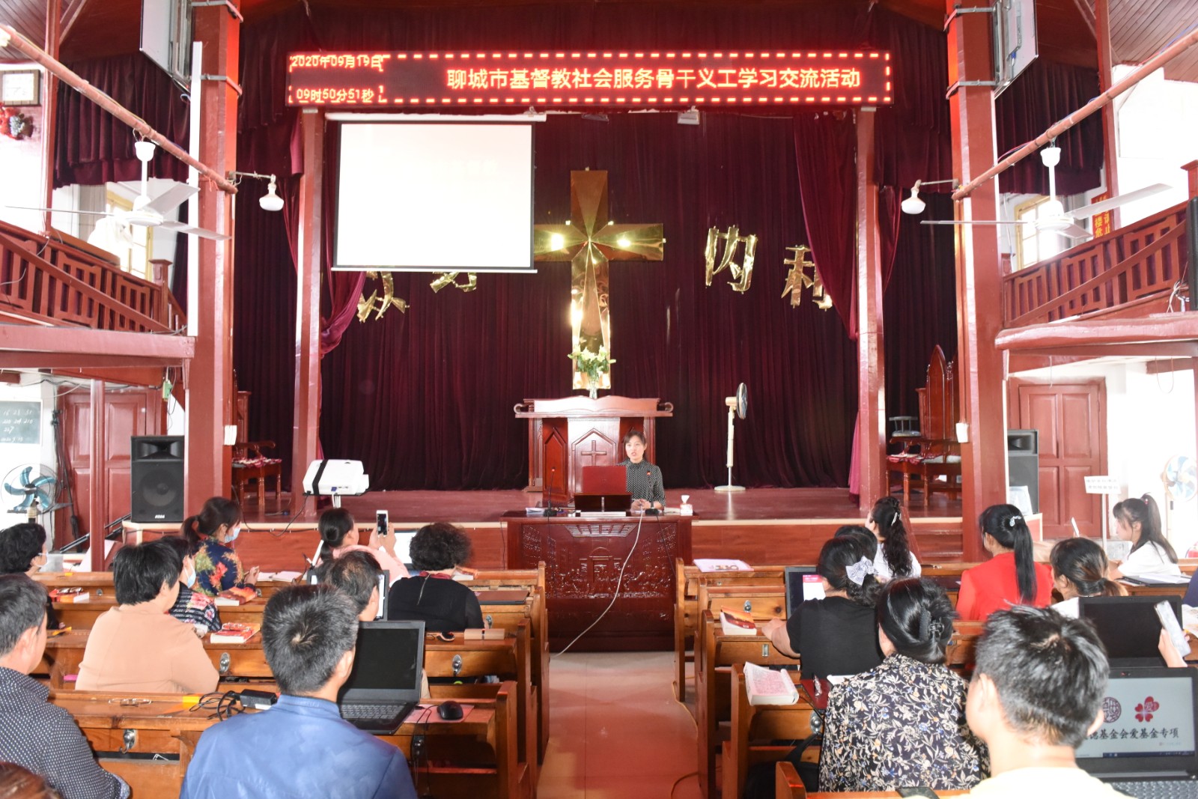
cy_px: 400
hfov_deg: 69.4
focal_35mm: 26
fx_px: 865
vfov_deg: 49.6
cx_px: 599
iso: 5600
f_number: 5.6
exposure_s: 1/30
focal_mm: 26
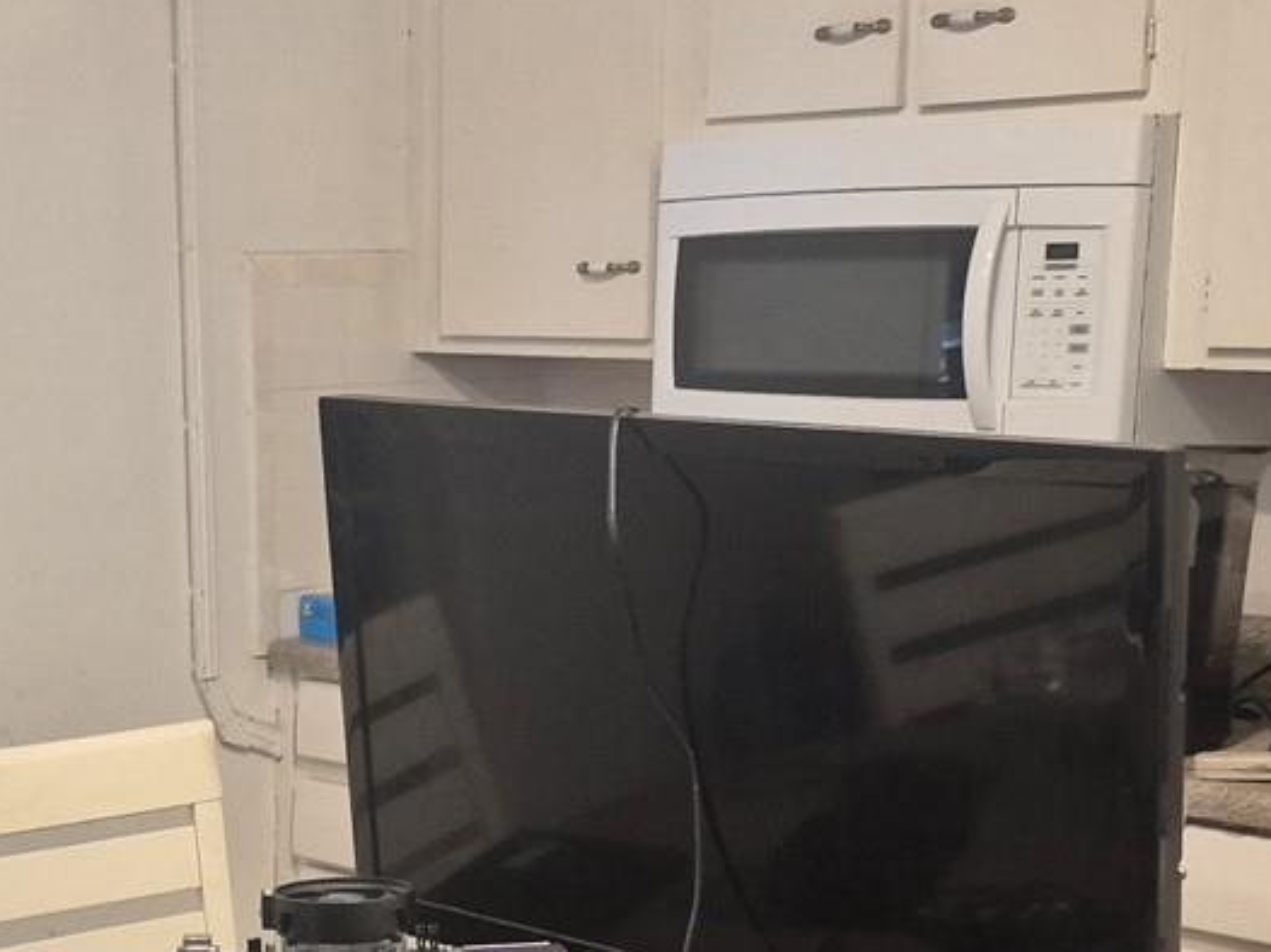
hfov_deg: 27.5
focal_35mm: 70
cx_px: 338
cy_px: 918
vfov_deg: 20.4
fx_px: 2569
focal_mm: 5.4
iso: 500
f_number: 1.8
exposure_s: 1/60
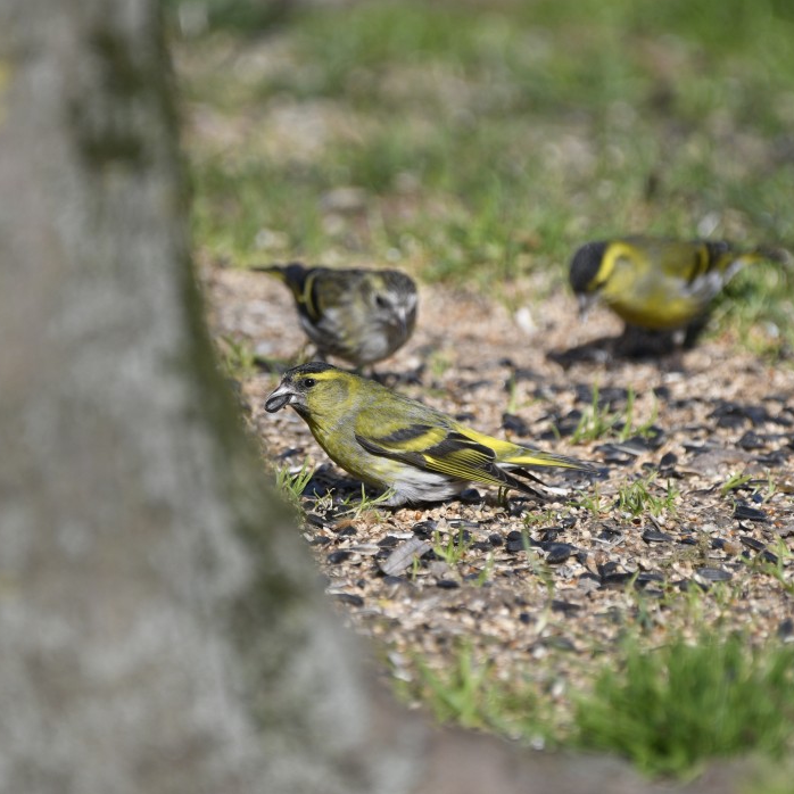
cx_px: 366
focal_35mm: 959
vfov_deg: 1.8
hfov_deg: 1.8
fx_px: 24887
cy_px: 397
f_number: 5.6
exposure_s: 1/1250
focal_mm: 500
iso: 320
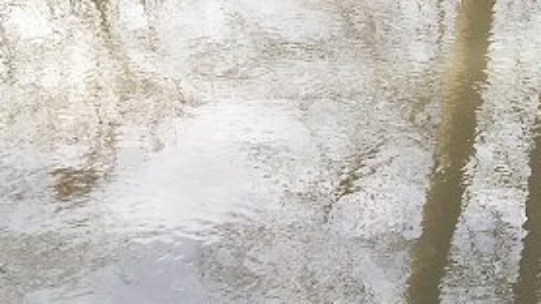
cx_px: 752
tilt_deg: -29.7
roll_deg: -0.2
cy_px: 157
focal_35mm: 95
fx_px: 1363
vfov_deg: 12.7
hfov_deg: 20.1
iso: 25
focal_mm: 4.15
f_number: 2.2
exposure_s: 1/160
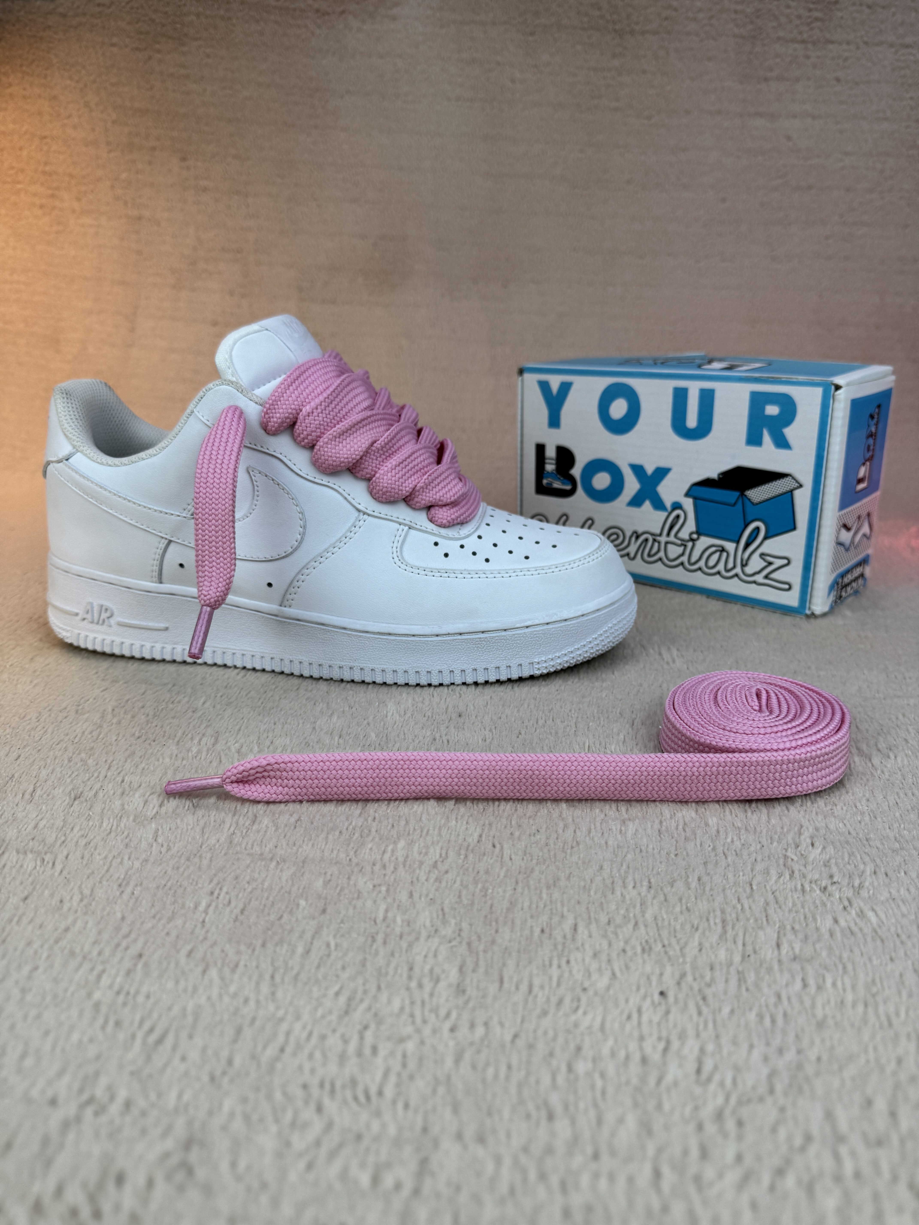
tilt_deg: -20.7
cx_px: 460
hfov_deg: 56.8
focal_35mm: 24
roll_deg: +0.3
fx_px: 850
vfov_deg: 71.6
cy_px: 612
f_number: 1.78
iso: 80
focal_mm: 6.76
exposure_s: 1/1172
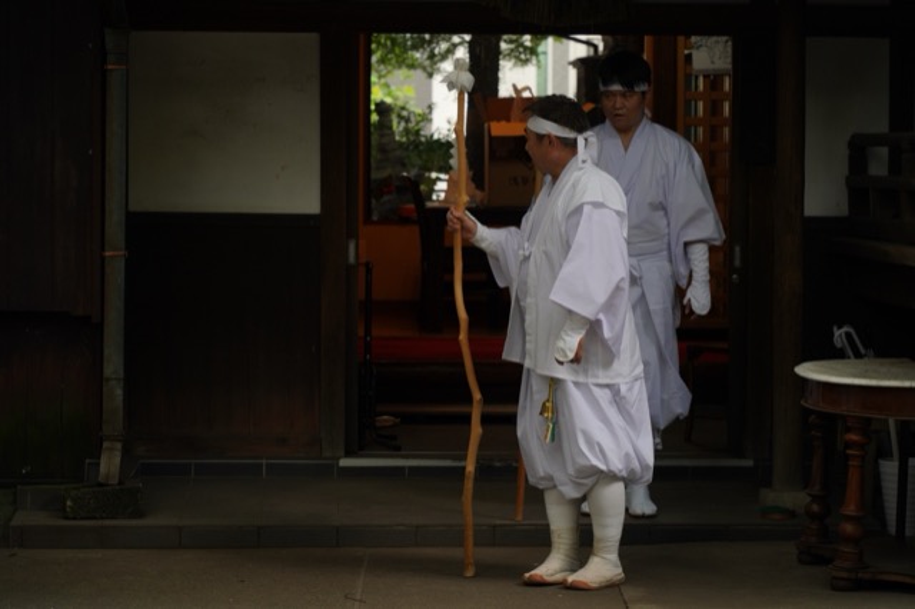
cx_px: 458
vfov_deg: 11.7
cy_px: 304
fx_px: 2972
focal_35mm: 117
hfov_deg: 17.5
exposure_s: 1/100
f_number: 6.3
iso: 160
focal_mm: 117
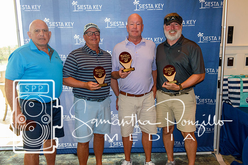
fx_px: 186
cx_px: 124
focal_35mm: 27
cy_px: 82
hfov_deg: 67.4
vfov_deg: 48.0
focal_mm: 18
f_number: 5
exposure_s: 1/100
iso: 800
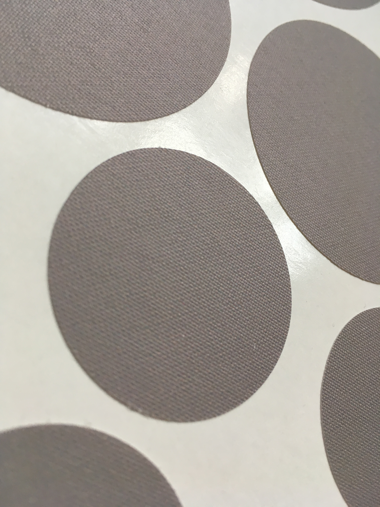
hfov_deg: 48.2
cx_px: 190
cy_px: 254
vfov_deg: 61.7
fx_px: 424
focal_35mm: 29
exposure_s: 1/33
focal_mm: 4.15
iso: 40
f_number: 2.2
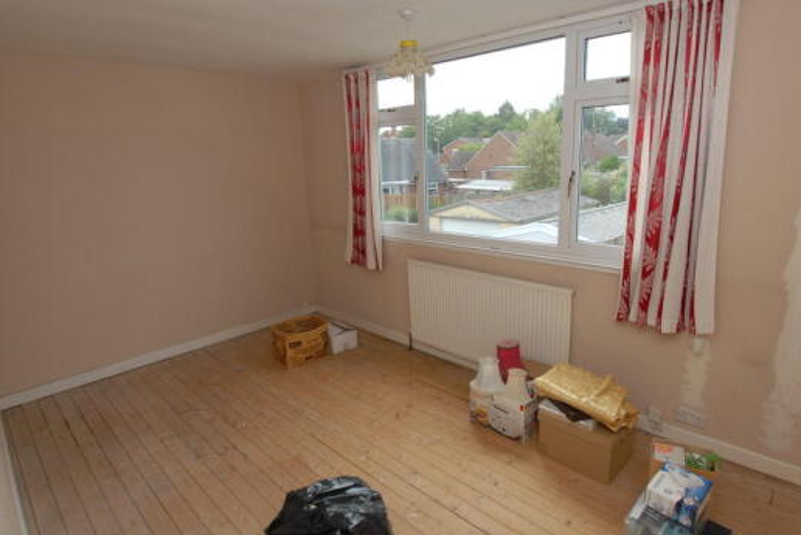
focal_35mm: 19
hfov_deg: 86.7
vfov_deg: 64.7
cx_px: 429
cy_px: 264
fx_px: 423
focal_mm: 10
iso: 125
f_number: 5
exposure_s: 1/100
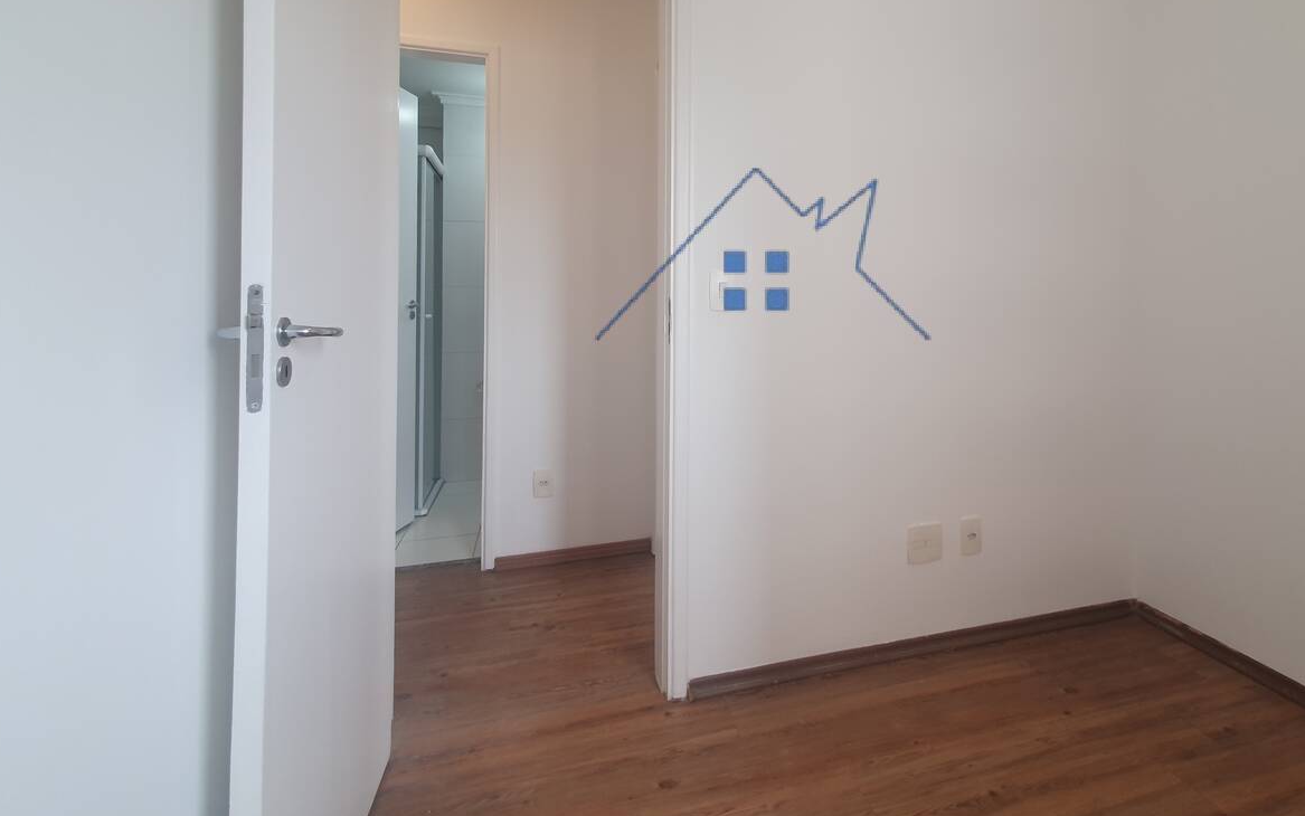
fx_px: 605
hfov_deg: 93.6
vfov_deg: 66.1
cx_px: 753
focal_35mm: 17
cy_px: 268
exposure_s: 1/60
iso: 50
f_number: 2.2
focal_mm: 1.8
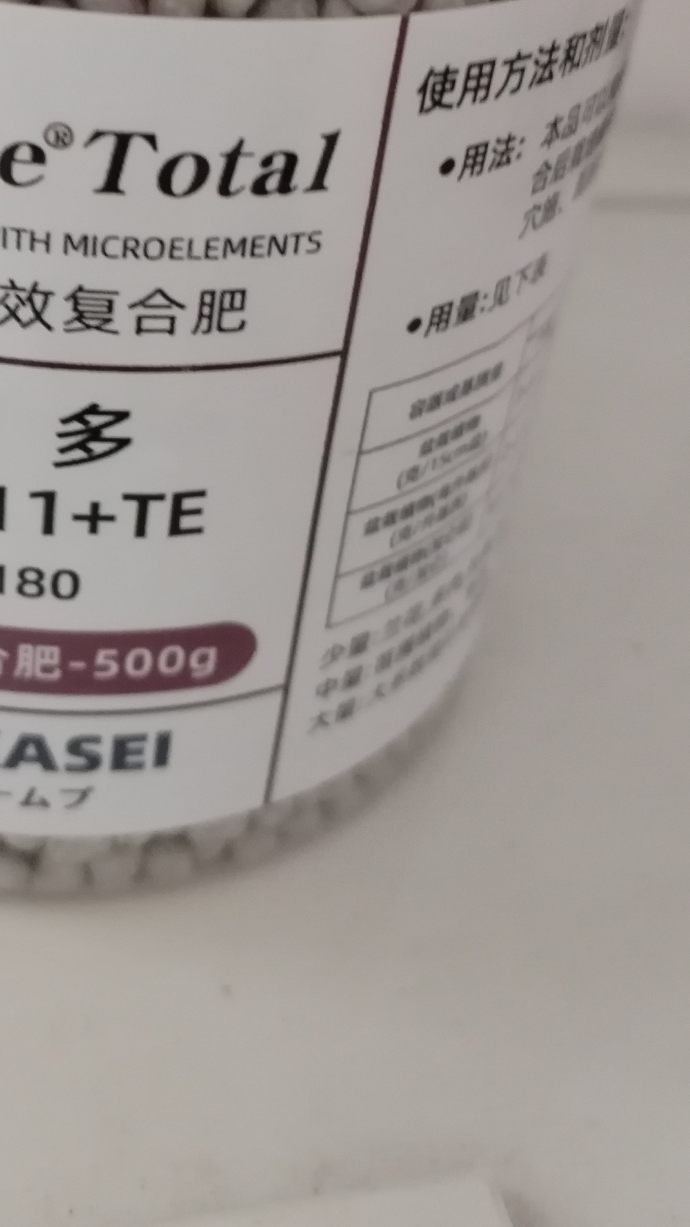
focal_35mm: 43
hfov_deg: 27.4
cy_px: 329
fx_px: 1398
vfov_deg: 45.9
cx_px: 179
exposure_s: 1/100
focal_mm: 4.25
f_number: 1.8
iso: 429
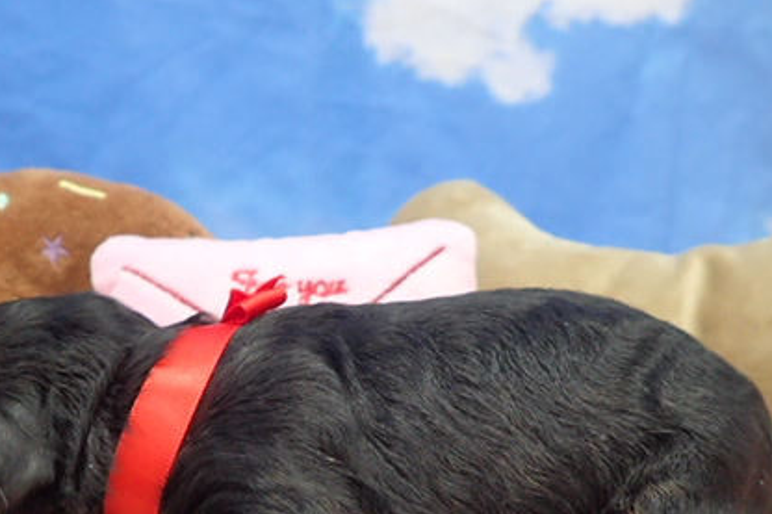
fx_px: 857
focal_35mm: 40
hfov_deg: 48.4
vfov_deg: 32.6
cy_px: 395
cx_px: 347
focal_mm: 4.5
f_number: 2
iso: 400
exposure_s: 1/80
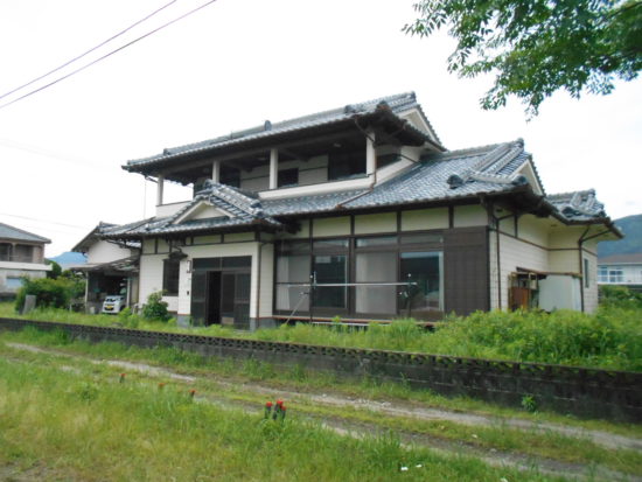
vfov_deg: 53.1
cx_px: 321
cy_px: 241
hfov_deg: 67.3
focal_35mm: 26
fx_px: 482
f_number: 8
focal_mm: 4.6
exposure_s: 1/800
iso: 800
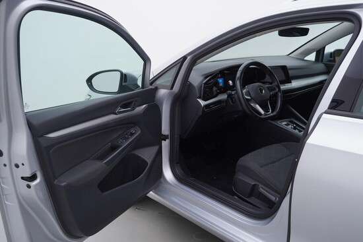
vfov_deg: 36.9
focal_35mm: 36
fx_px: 363
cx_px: 182
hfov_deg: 53.1
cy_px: 121
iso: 125
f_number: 4
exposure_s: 1/60
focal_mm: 24
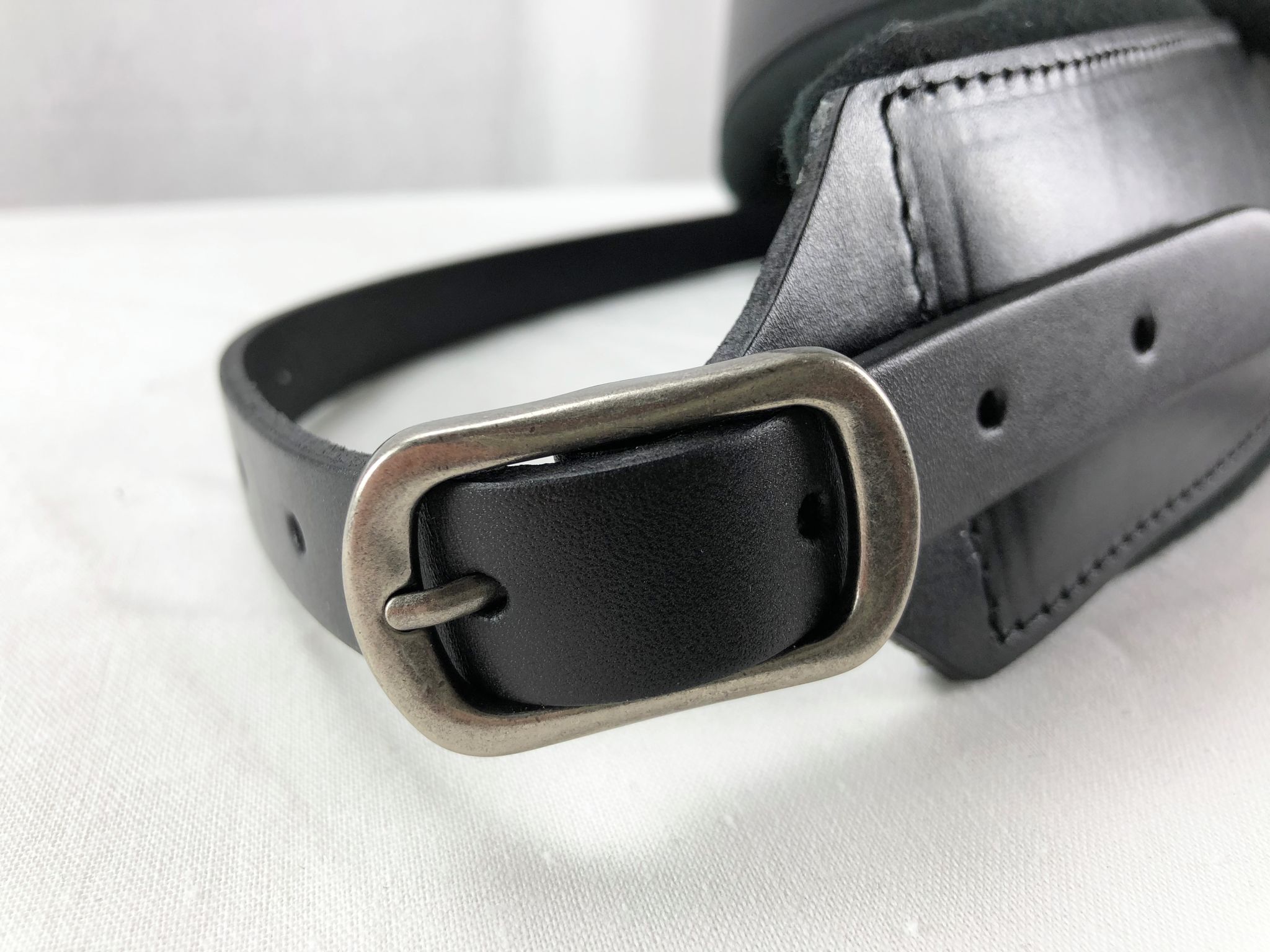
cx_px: 635
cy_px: 476
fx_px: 1027
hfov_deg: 63.4
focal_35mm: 28
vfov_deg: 49.7
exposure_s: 1/100
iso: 32
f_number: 1.8
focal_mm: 4
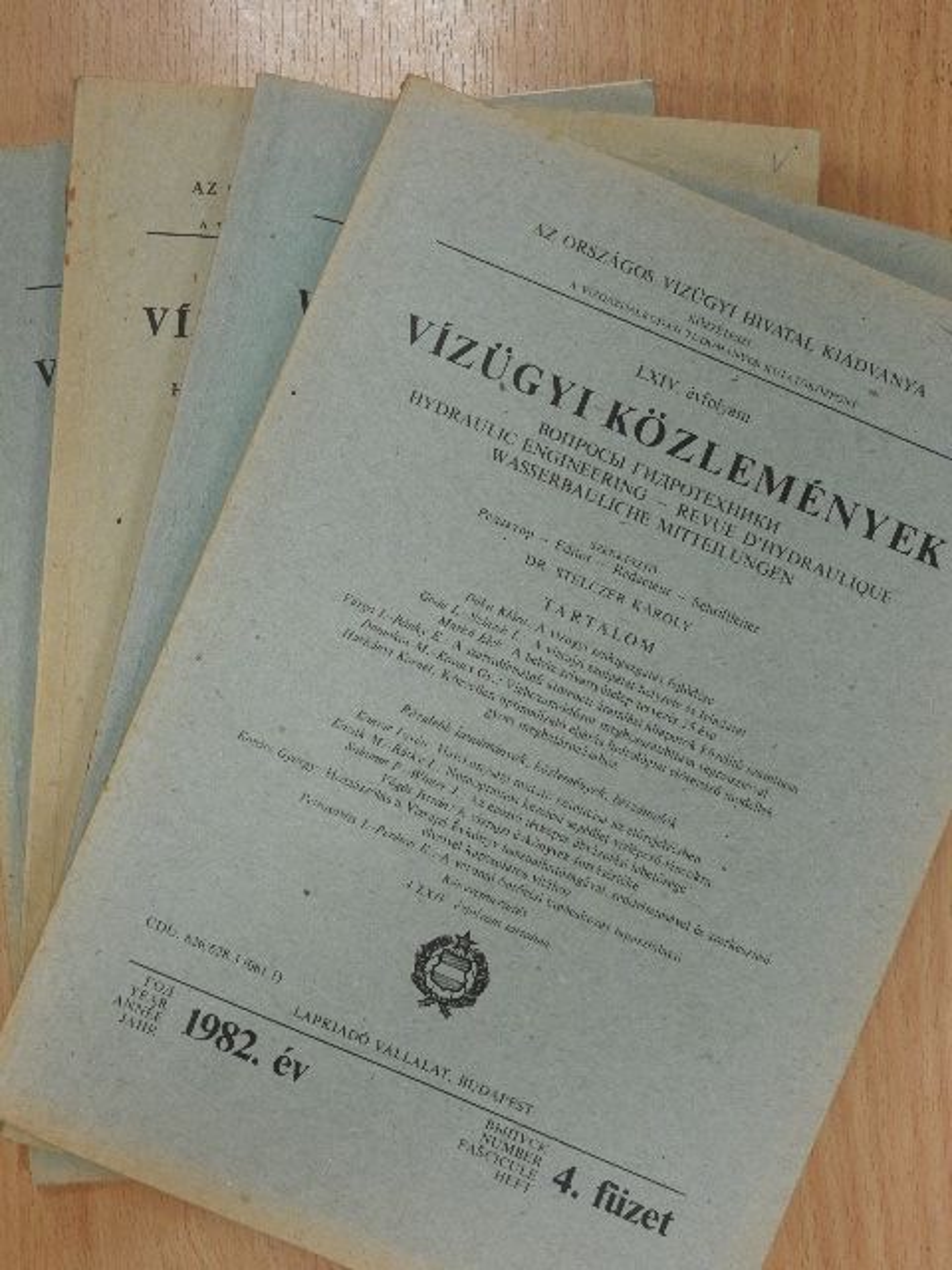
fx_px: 1833
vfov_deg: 38.2
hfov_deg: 29.1
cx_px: 476
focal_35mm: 50
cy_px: 635
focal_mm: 9
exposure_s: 1/60
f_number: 4
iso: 320
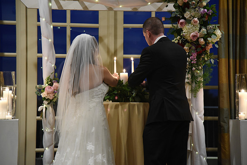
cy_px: 82
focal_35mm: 120
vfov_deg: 11.4
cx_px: 124
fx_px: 823
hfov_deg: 17.1
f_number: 4
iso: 4000
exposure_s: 1/30
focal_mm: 120
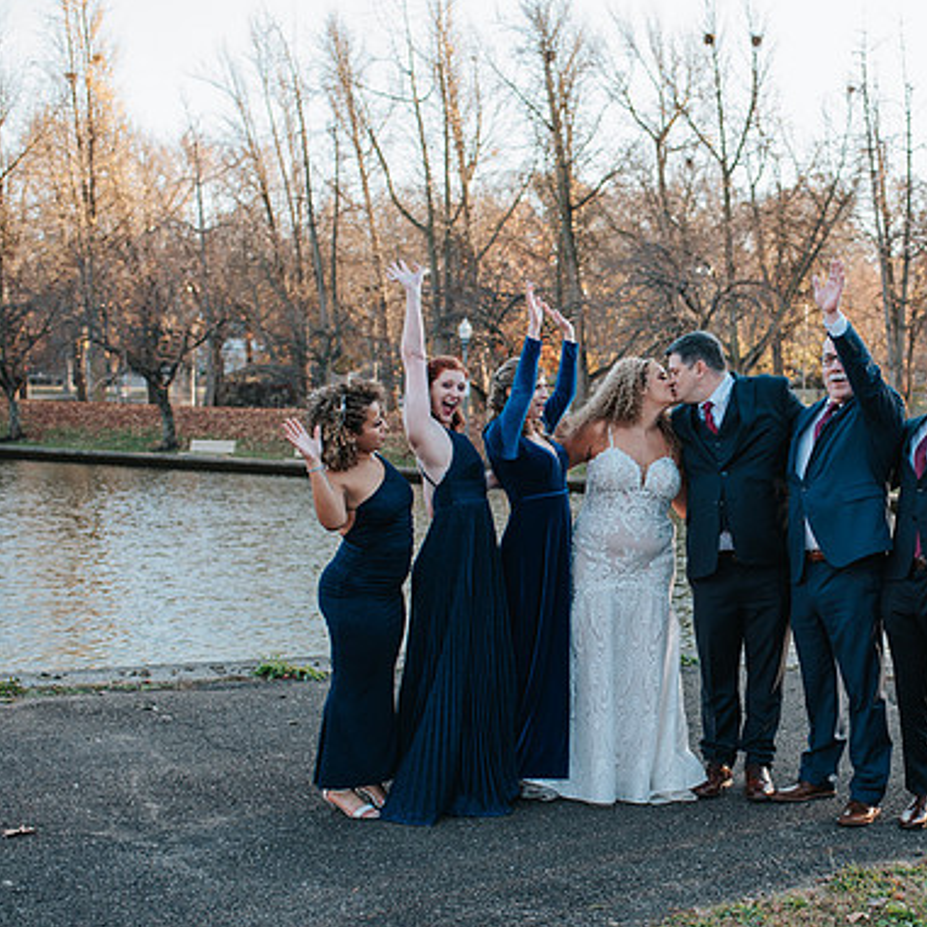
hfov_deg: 30.5
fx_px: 1666
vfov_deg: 31.0
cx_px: 702
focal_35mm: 55
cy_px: 561
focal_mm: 35
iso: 250
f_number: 2.8
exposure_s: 1/400
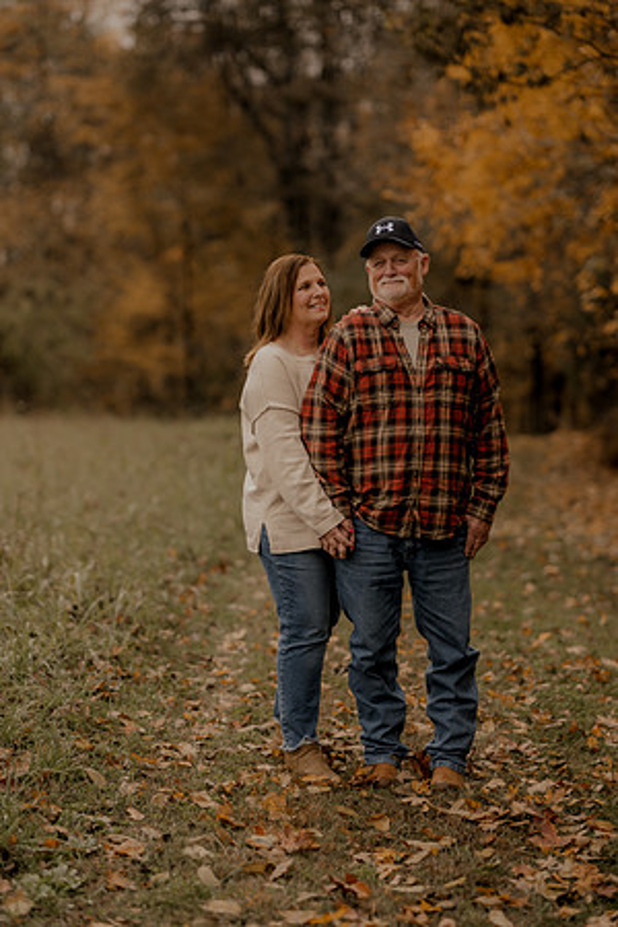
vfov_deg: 23.9
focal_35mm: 85
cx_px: 309
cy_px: 464
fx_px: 2189
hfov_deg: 16.1
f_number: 1.8
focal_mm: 85
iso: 250
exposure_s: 1/2500
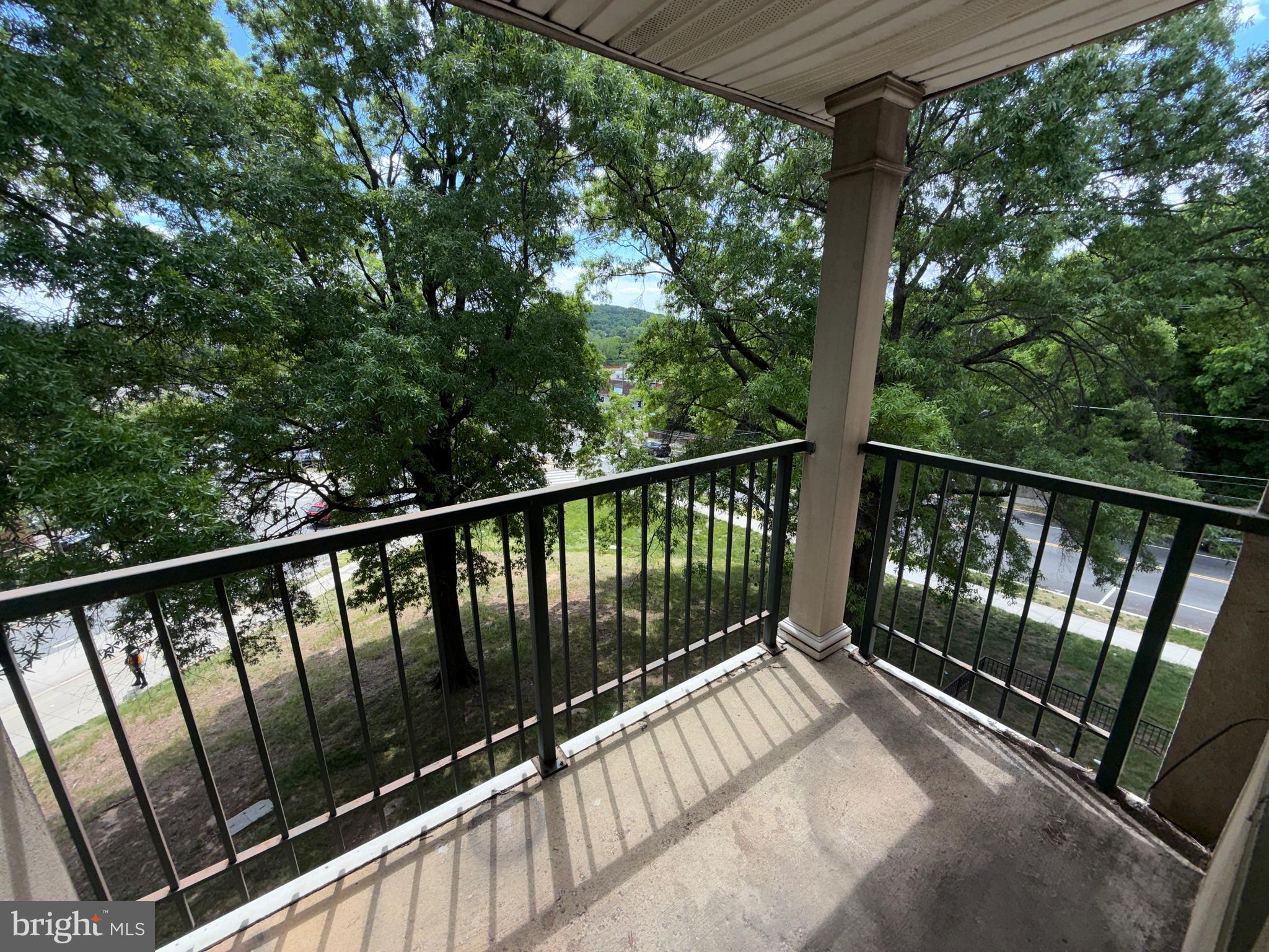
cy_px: 476
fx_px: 513
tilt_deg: -15.0
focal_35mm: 14
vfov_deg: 85.7
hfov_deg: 102.1
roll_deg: +0.0
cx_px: 634
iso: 16
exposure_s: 1/331
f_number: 2.2
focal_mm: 2.22
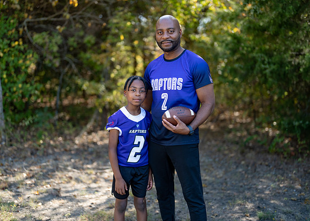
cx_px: 155
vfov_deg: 27.0
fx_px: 461
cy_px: 110
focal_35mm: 52
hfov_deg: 37.2
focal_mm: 50
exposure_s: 1/1600
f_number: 1.2
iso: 100
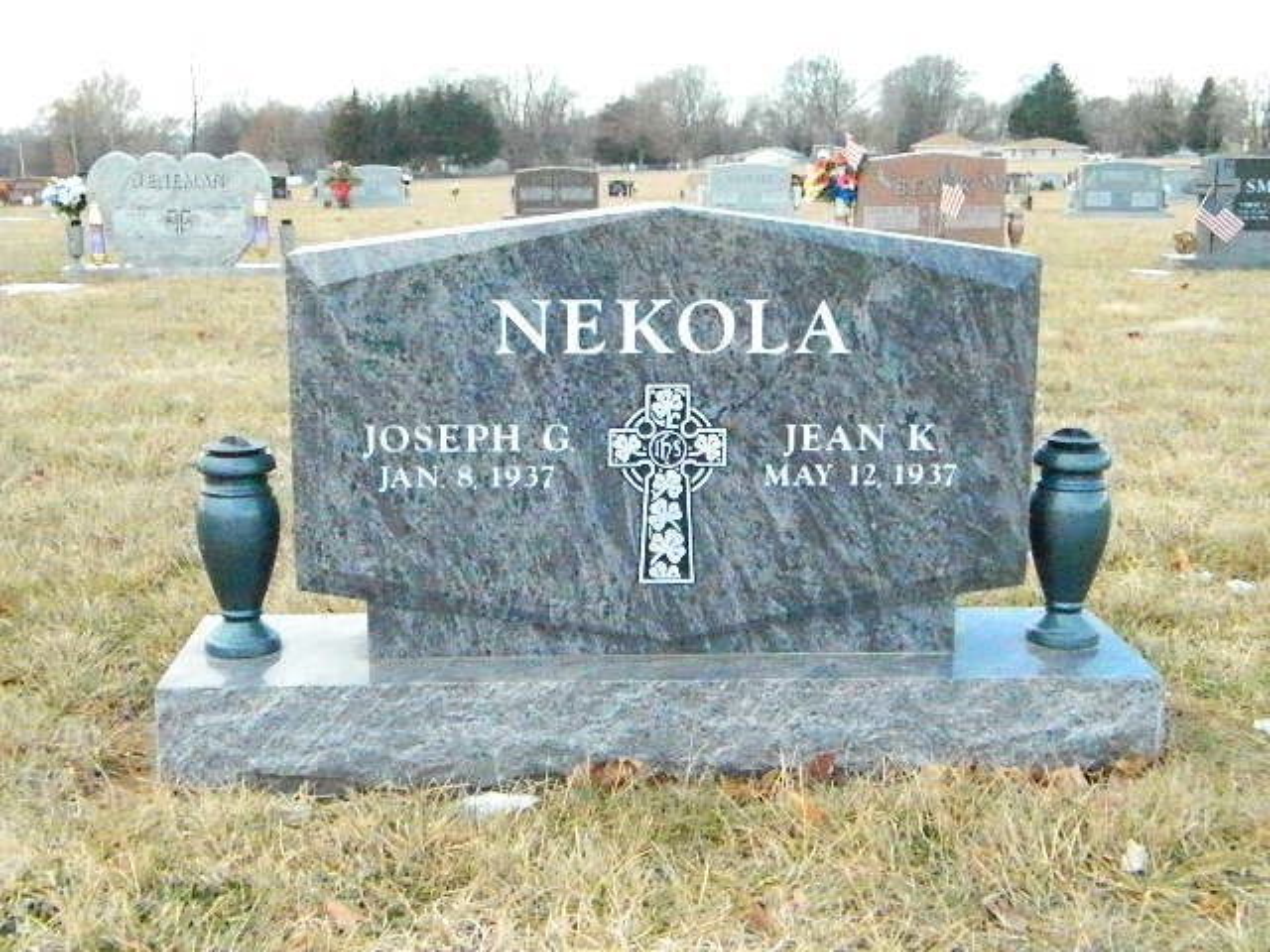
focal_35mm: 47
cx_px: 635
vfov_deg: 30.9
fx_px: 1724
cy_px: 476
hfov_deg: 40.4
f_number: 10.2
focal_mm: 8.4
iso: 6400
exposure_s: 1/1000
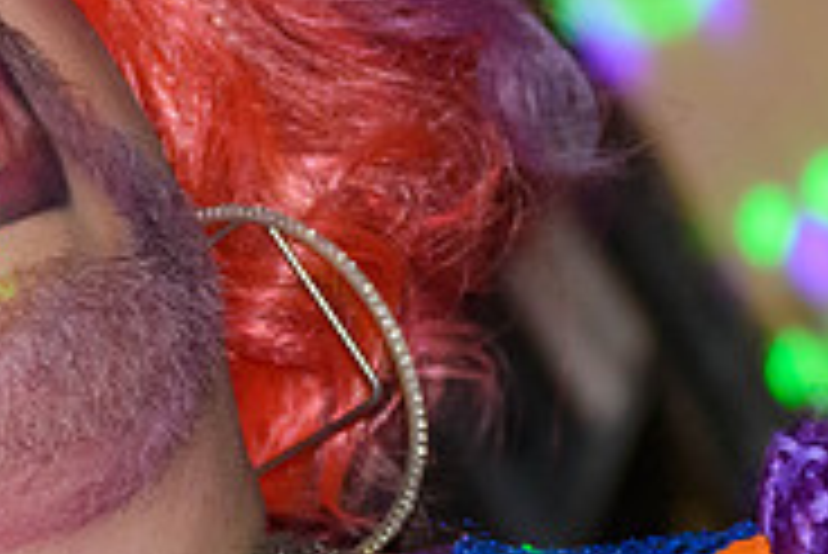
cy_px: 417
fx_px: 7619
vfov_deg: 4.2
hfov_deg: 6.2
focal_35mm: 331
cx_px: -86
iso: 2800
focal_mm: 70
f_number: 4.5
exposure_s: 1/60
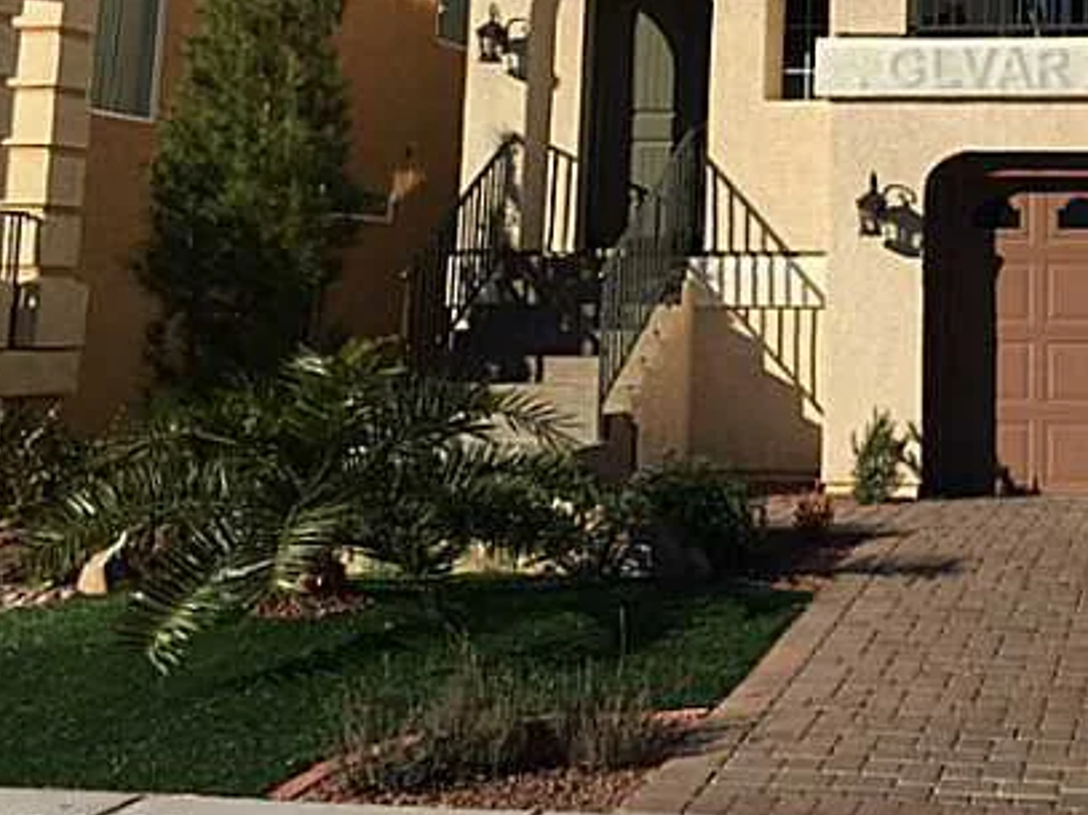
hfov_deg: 31.8
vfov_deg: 24.8
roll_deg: -1.7
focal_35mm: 57
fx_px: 1791
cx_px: 1027
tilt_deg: +8.1
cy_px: 67
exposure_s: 1/3968
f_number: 2.2
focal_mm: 4.15
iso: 32
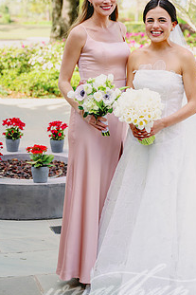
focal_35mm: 81
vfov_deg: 25.0
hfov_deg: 16.8
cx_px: 138
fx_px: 662
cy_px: 117
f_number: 2.8
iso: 200
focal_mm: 56
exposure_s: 1/800
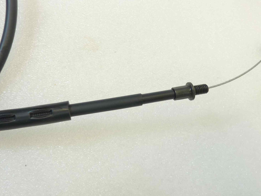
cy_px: 81
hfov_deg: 53.8
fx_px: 256
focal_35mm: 34
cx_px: 114
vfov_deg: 41.7
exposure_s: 1/25
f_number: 3.3
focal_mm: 4.1
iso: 80
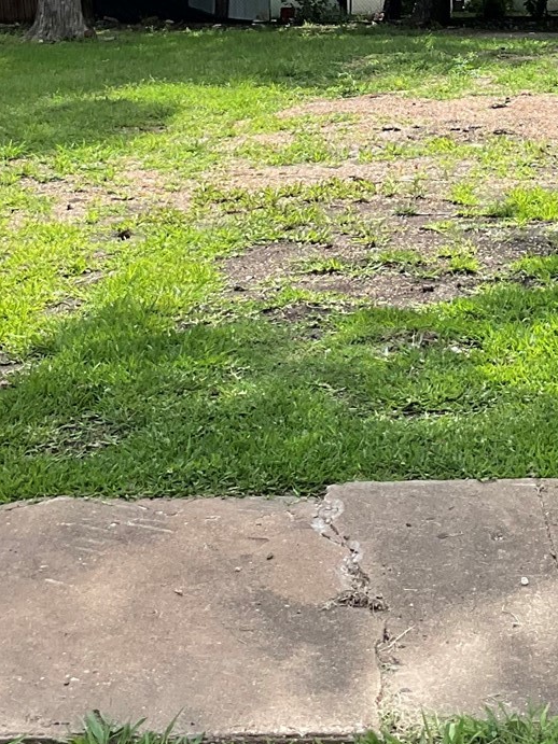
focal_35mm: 86
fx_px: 1849
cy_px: 26
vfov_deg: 22.0
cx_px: 377
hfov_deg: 17.1
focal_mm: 3
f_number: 1.8
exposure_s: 1/613
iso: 16
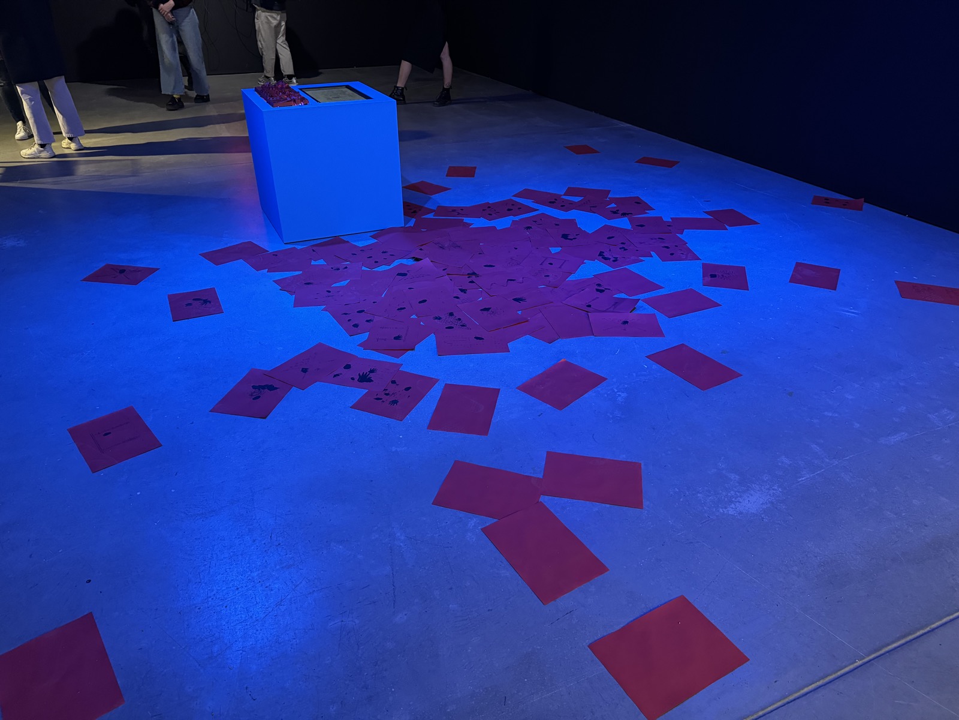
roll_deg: +0.2
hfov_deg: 71.6
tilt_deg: -30.9
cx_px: 480
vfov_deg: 56.8
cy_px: 360
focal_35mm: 24
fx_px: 665
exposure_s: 1/34
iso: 800
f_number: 1.78
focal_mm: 6.76
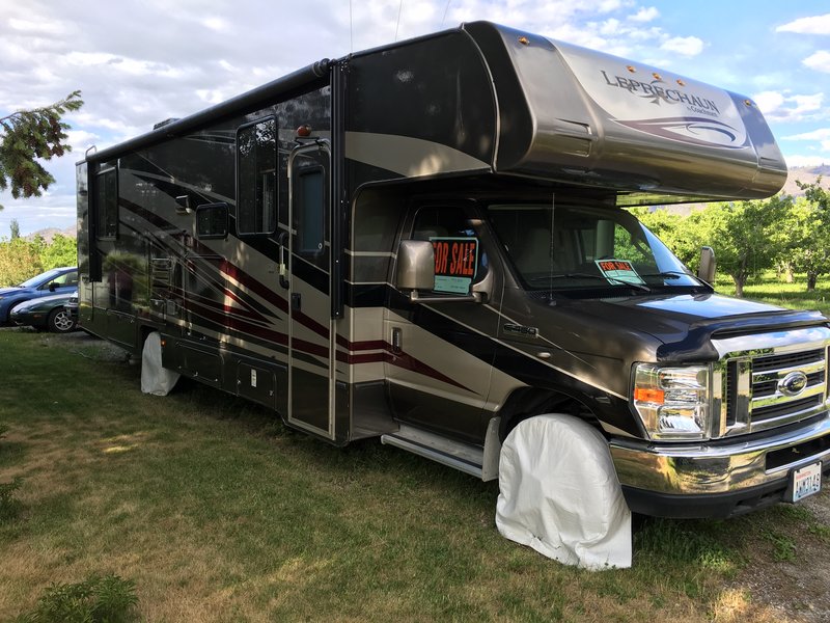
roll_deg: +0.4
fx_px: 695
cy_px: 312
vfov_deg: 48.2
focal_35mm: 29
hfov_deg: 61.7
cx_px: 415
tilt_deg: -4.5
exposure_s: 1/381
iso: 25
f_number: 2.2
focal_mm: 4.15
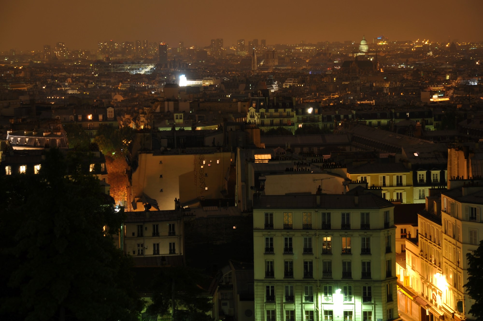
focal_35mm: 93
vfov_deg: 14.7
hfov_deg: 21.9
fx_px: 1246
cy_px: 160
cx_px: 242
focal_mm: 62
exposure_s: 10
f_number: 5
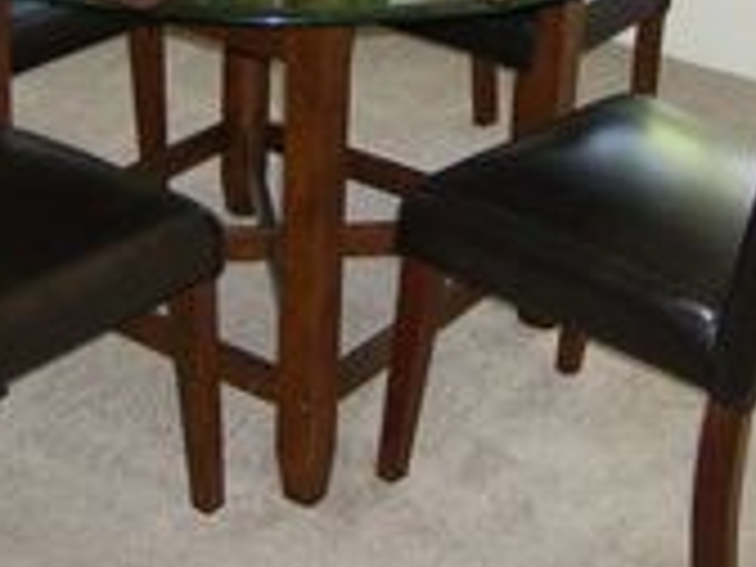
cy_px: 0
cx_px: 266
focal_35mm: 79
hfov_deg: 24.6
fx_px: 1725
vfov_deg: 18.2
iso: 200
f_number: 2.8
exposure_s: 1/60
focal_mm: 6
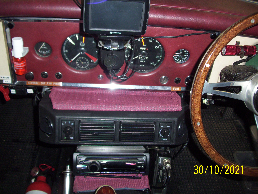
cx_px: 129
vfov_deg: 41.8
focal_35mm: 34
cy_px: 97
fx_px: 253
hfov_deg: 54.0
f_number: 2.9
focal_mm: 5.7
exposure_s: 1/40
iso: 80
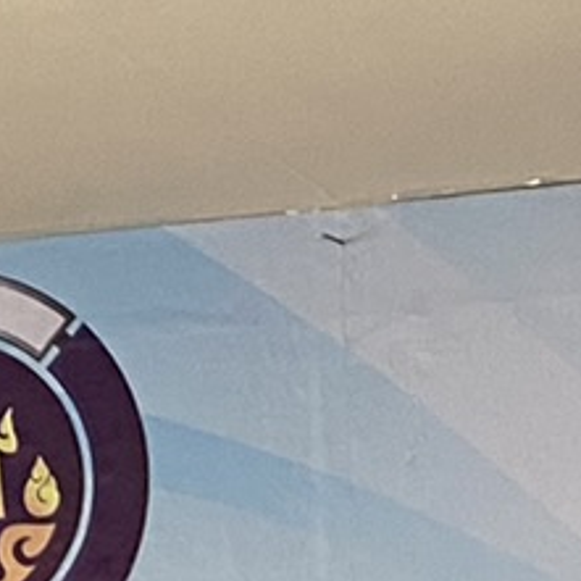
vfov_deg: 7.2
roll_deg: +0.7
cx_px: 707
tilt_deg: -6.9
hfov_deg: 8.1
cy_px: 1803
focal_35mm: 213
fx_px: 4045
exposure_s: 1/50
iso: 200
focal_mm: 4.25
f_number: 1.8
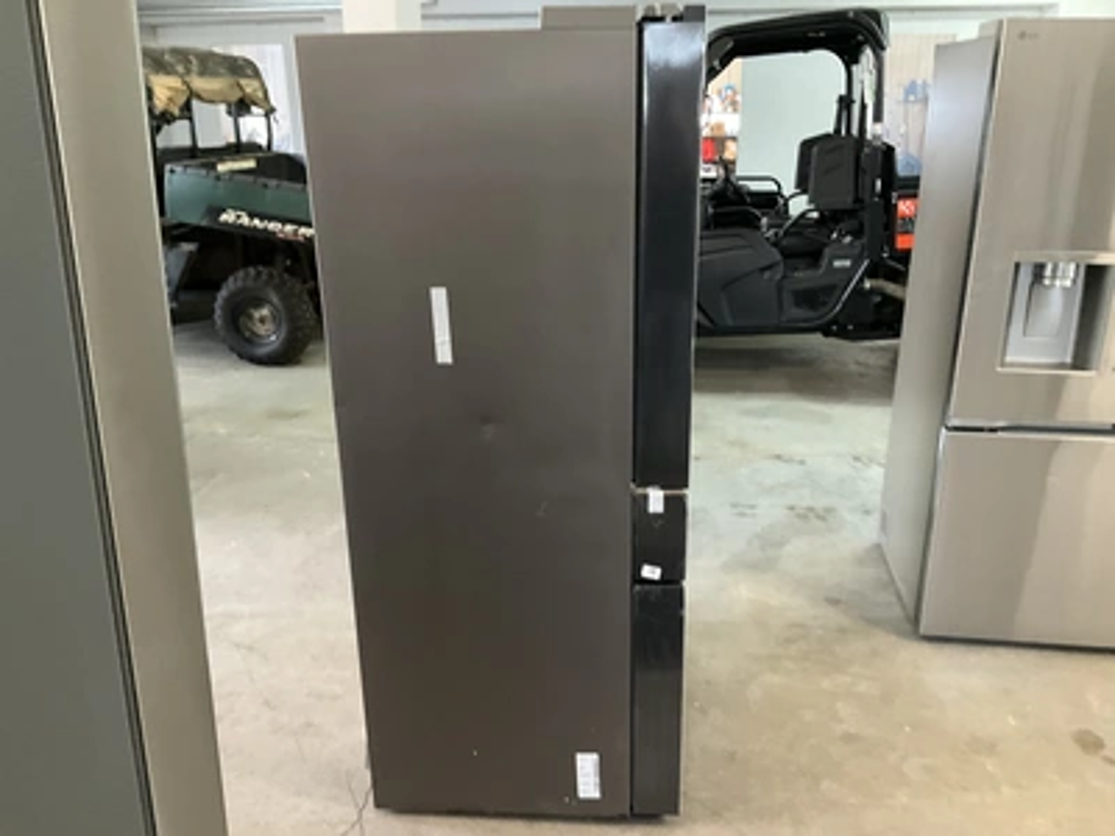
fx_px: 934
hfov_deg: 61.7
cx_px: 558
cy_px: 418
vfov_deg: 48.2
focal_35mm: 29
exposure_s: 1/40
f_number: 1.8
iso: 320
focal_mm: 3
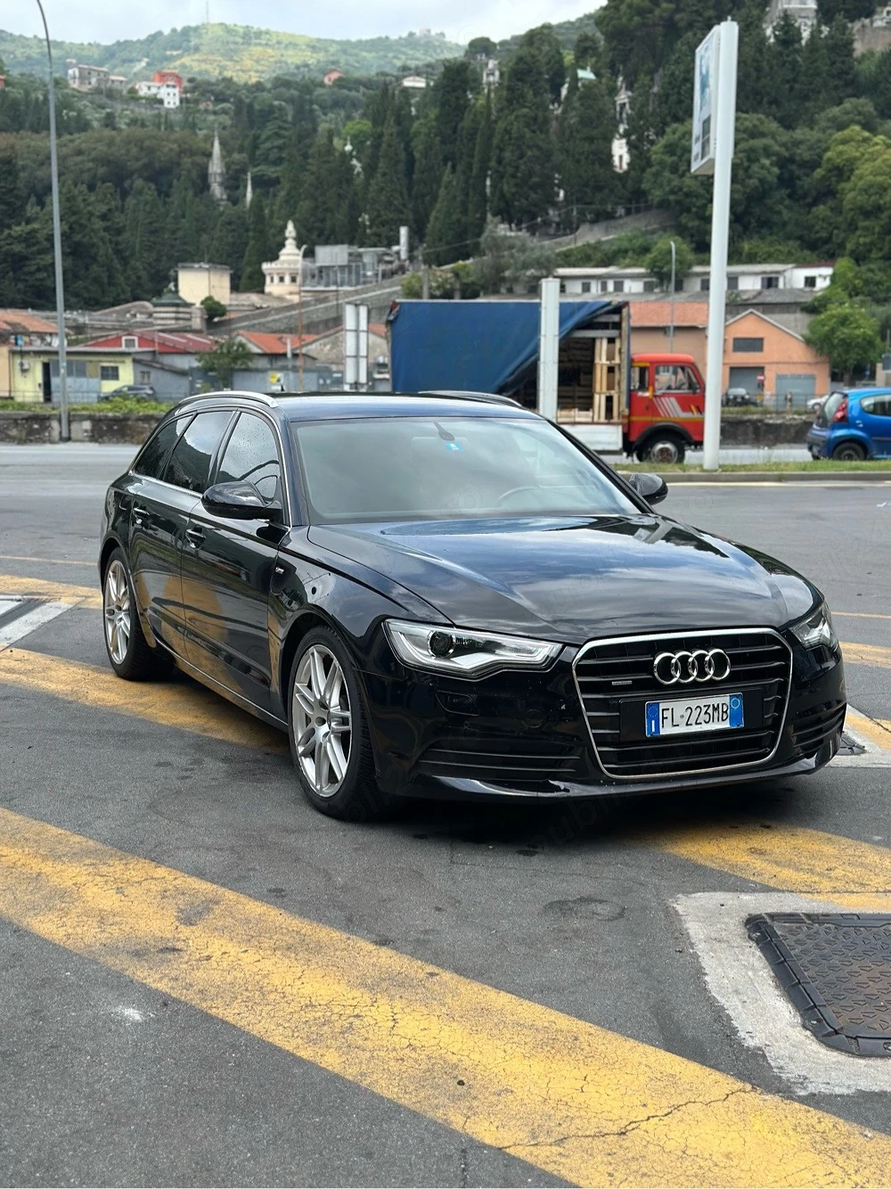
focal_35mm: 48
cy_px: 594
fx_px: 1648
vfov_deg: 39.7
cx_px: 446
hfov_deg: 30.3
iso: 80
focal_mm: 6.86
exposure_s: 1/2732
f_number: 1.78
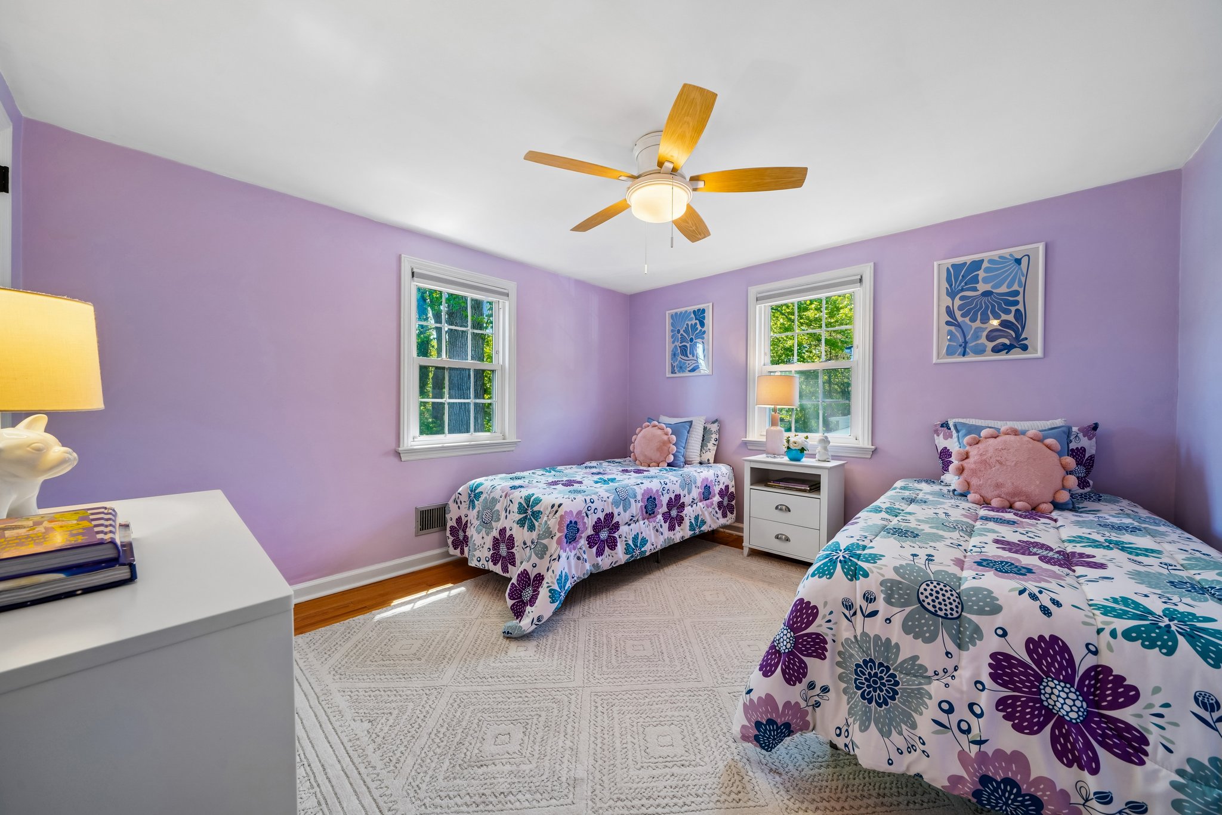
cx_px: 611
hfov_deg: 112.6
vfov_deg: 90.0
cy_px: 408
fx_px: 407
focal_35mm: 12
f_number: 8
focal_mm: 12
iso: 200
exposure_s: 1/20
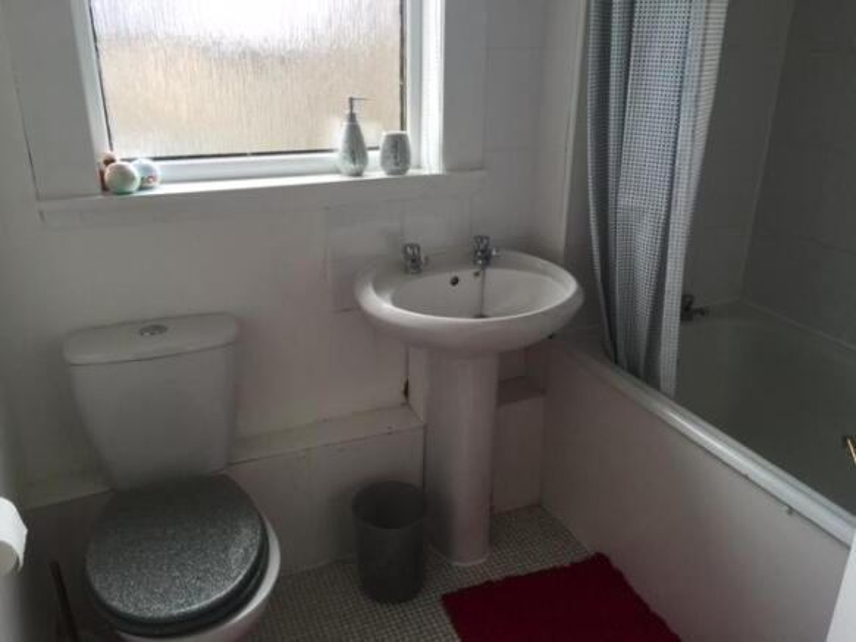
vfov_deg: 48.2
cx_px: 428
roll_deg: -0.6
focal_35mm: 29
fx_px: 717
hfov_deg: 61.7
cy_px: 321
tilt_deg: -22.8
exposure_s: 1/40
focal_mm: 4.15
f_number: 2.2
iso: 40
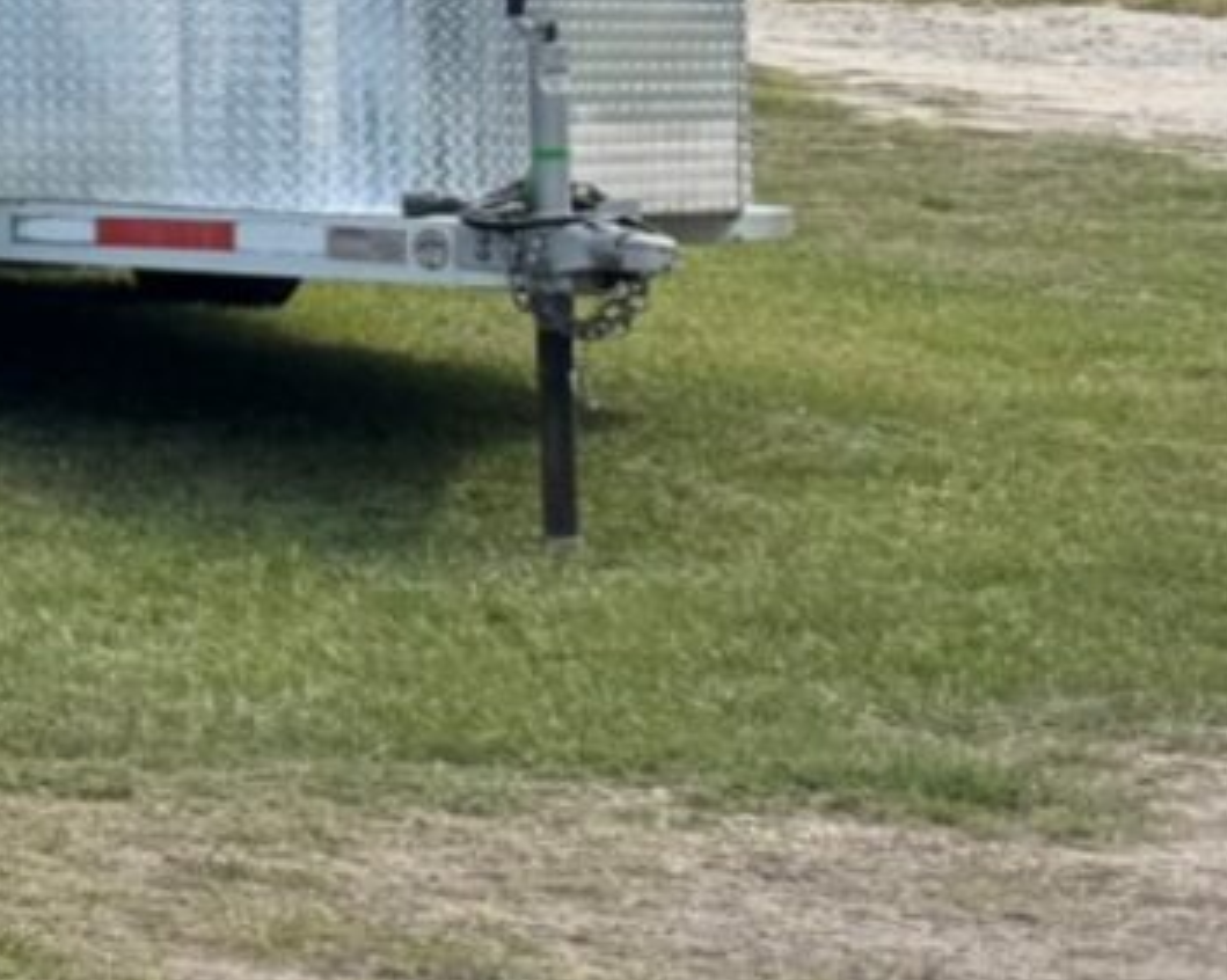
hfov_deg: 8.3
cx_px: -3139
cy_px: -632
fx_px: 6170
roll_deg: -0.5
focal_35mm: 170
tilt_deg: +2.1
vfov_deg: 8.8
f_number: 1.78
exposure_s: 1/3247
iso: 80
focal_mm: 6.76
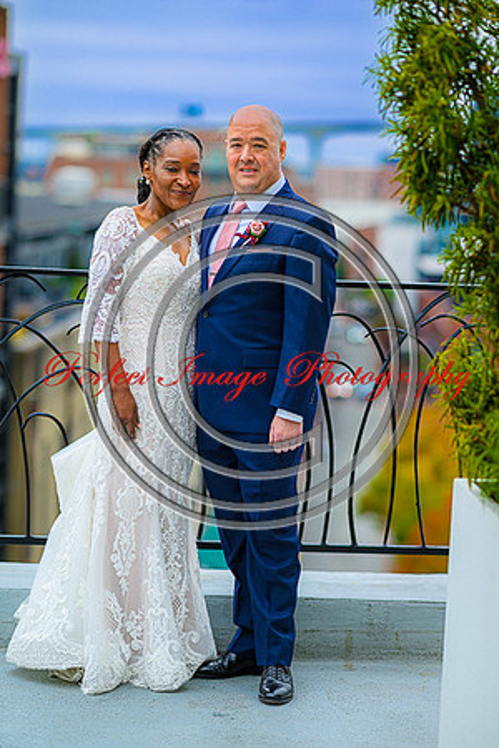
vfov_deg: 19.5
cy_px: 374
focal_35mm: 105
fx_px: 2183
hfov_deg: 13.0
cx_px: 250
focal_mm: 105
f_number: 2.2
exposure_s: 1/640
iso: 180
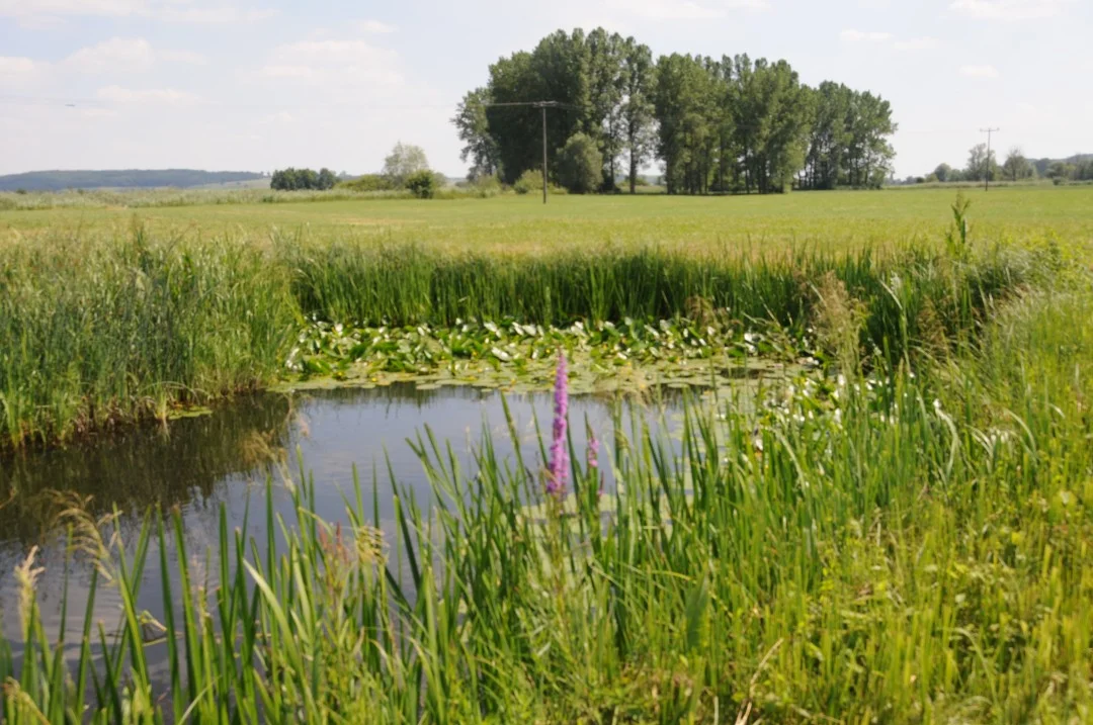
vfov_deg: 39.9
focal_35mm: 33
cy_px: 362
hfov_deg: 57.3
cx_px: 546
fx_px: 1001
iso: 200
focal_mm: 22
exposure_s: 1/320
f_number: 9
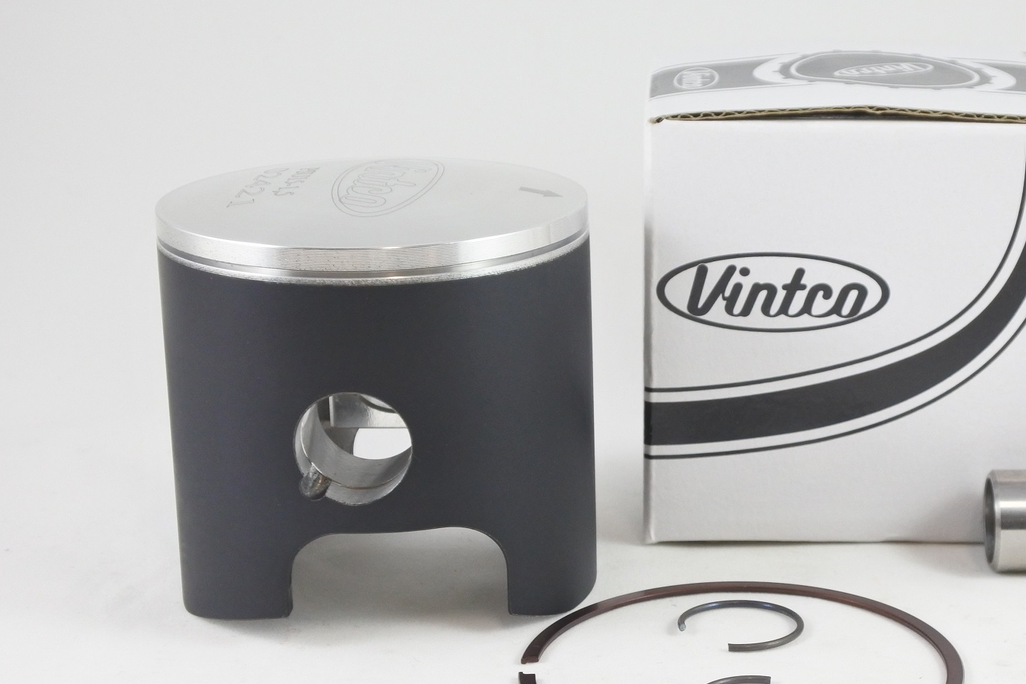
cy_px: 398
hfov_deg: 32.1
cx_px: 699
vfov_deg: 21.9
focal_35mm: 62
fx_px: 1767
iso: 640
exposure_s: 1/125
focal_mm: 16.8
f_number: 4.5
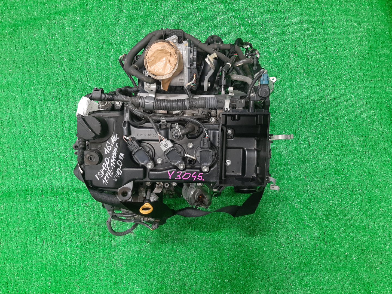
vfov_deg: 53.1
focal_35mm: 26
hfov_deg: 67.3
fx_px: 294
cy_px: 147
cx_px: 196
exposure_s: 1/50
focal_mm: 3.93
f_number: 1.7
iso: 145
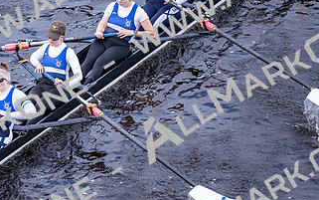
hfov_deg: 5.7
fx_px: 3201
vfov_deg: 3.6
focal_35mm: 368
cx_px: 59
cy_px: 70
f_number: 2.8
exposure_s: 1/2000
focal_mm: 200
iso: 1600
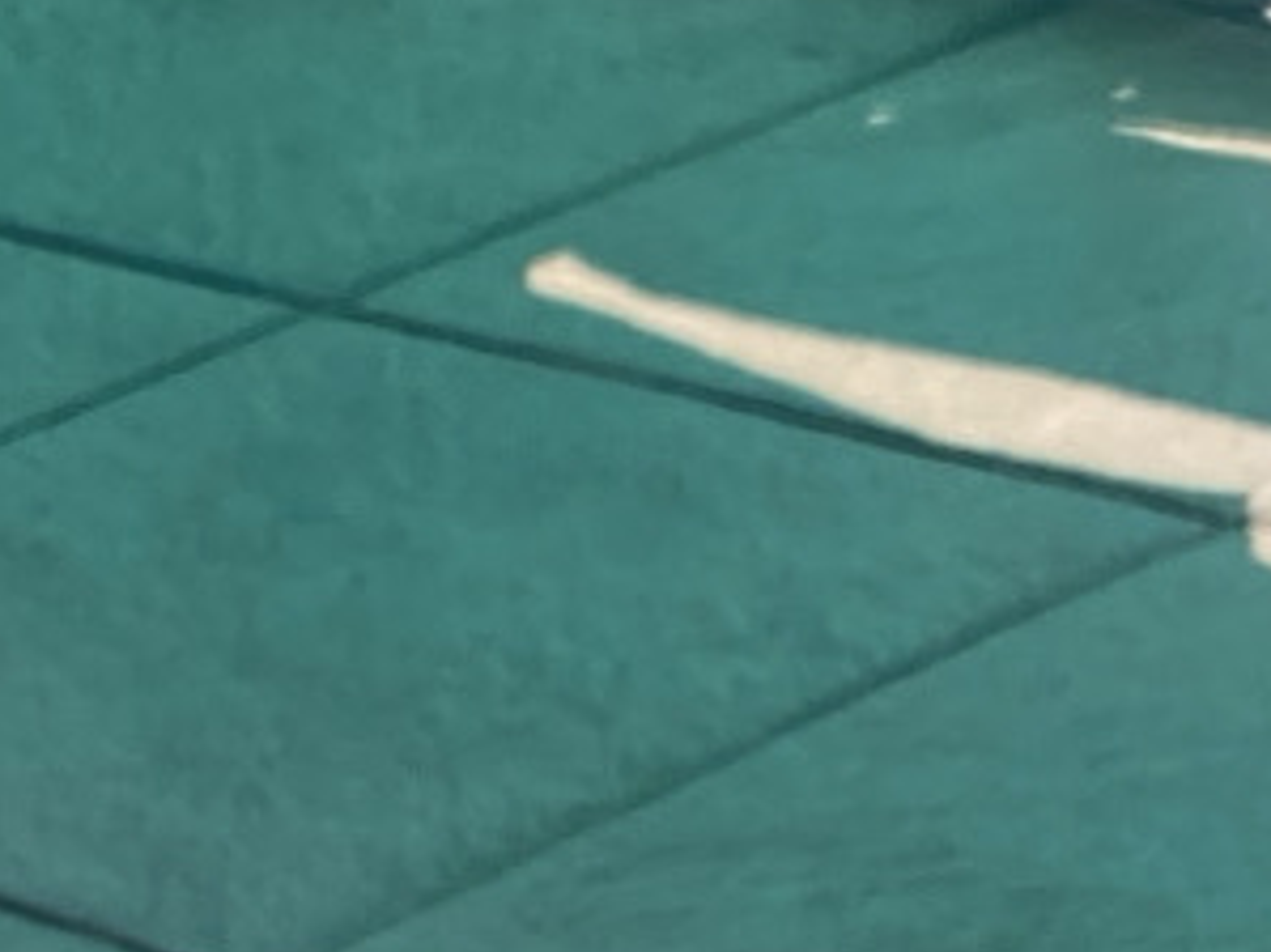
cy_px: 3068
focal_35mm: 174
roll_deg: +7.9
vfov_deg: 7.3
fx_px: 6386
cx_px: 502
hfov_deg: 11.4
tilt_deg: -42.1
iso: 32
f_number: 1.8
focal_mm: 4.25
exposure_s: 1/477
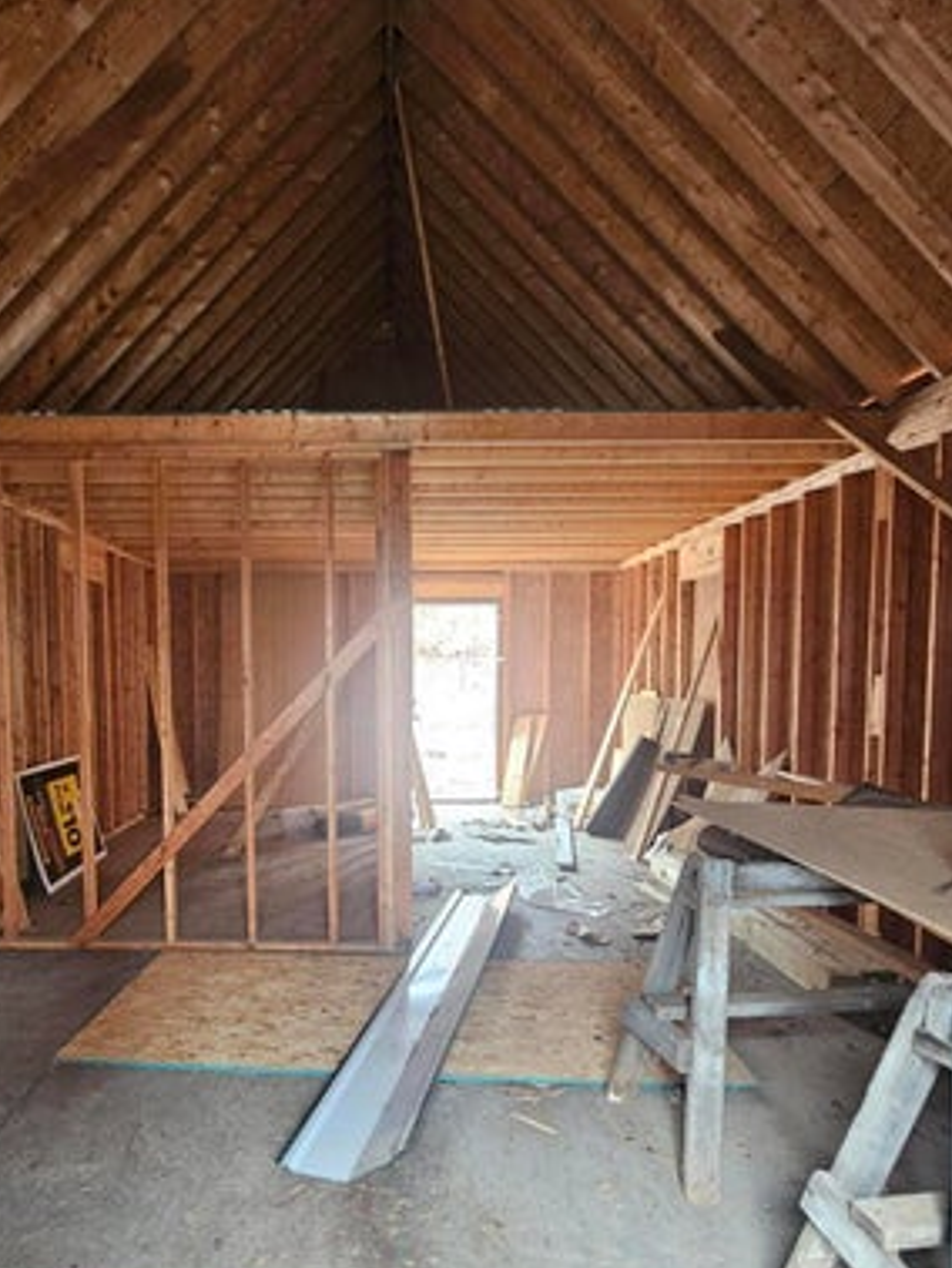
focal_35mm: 22
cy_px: 721
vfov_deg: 75.9
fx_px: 806
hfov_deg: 60.6
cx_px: 375
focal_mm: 2.2
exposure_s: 1/30
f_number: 2.2
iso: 320
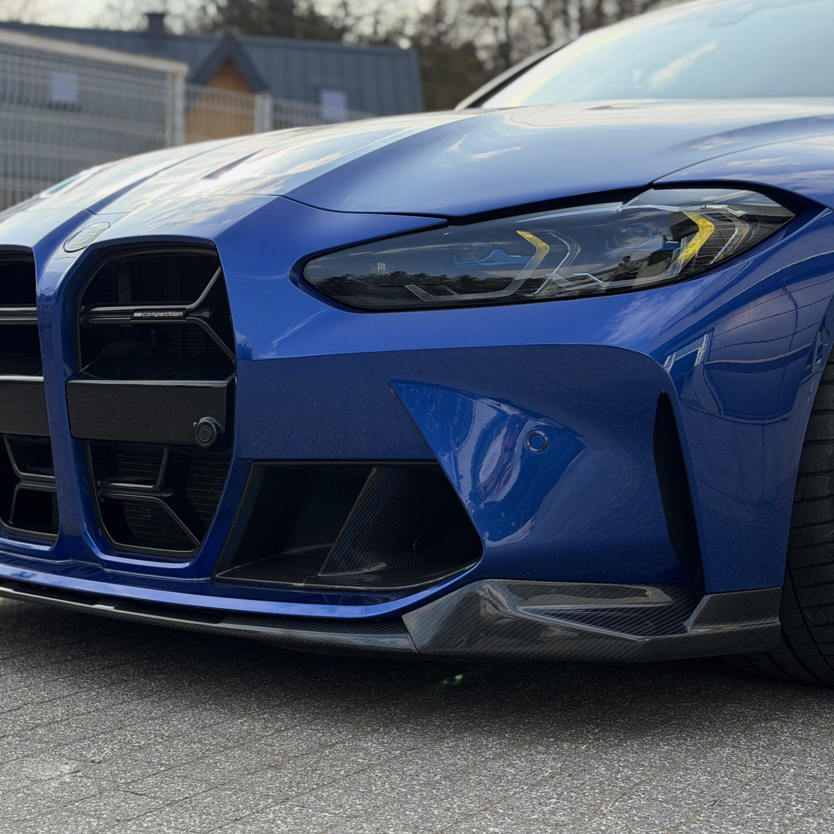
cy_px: 418
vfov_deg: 30.0
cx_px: 341
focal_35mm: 57
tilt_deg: -5.8
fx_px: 1554
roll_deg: -2.6
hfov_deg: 30.0
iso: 80
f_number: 1.78
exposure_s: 1/1167
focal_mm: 6.76
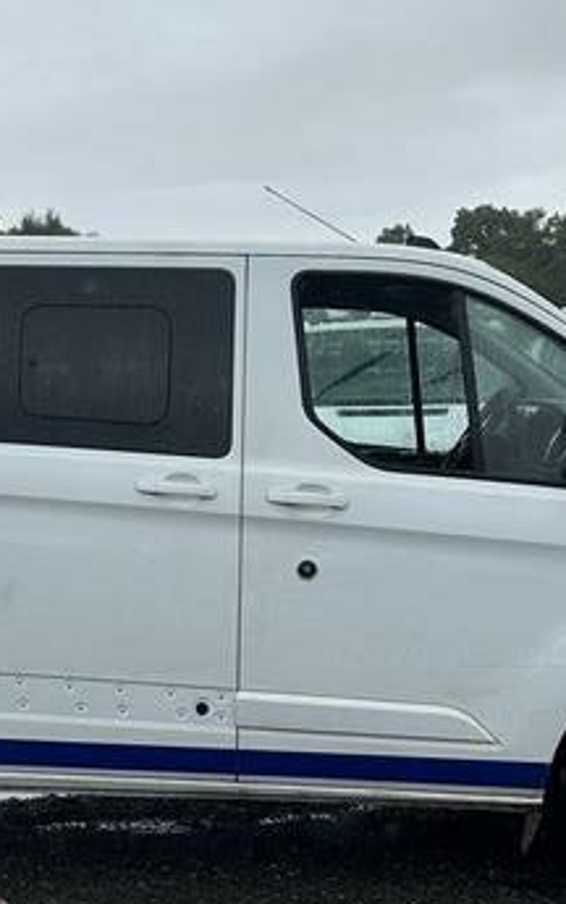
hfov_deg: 19.6
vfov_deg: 31.0
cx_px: 134
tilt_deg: -4.8
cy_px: 500
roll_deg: +1.4
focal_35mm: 66
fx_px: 1627
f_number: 1.78
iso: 80
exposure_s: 1/2203
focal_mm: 6.86
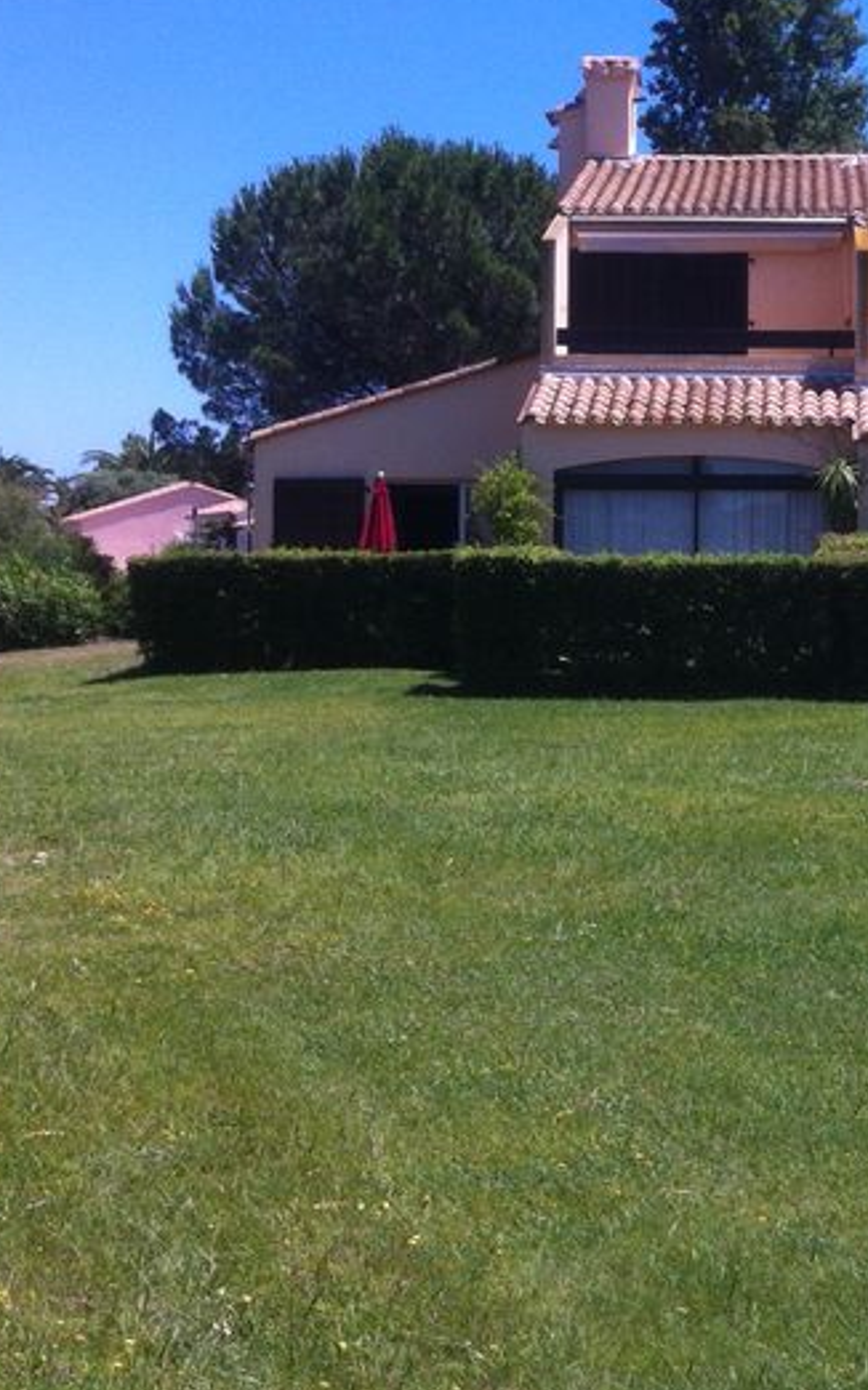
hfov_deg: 18.1
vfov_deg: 28.9
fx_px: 2689
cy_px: 571
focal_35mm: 71
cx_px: 780
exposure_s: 1/973
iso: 80
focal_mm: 3.85
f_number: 2.8
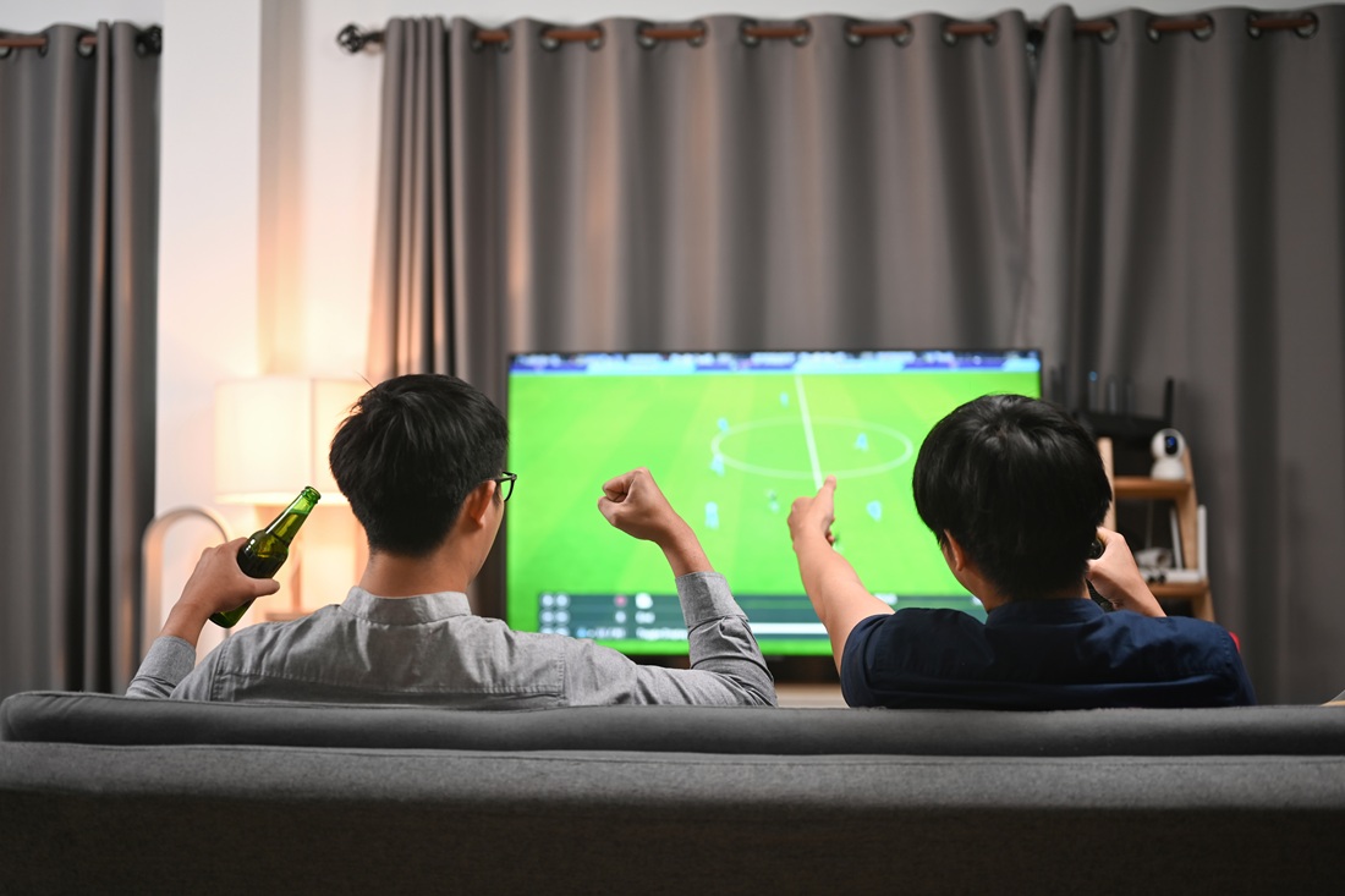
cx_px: 672
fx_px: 1868
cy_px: 448
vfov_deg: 27.0
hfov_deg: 39.6
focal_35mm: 50
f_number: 1.8
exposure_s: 1/80
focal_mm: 50
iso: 320
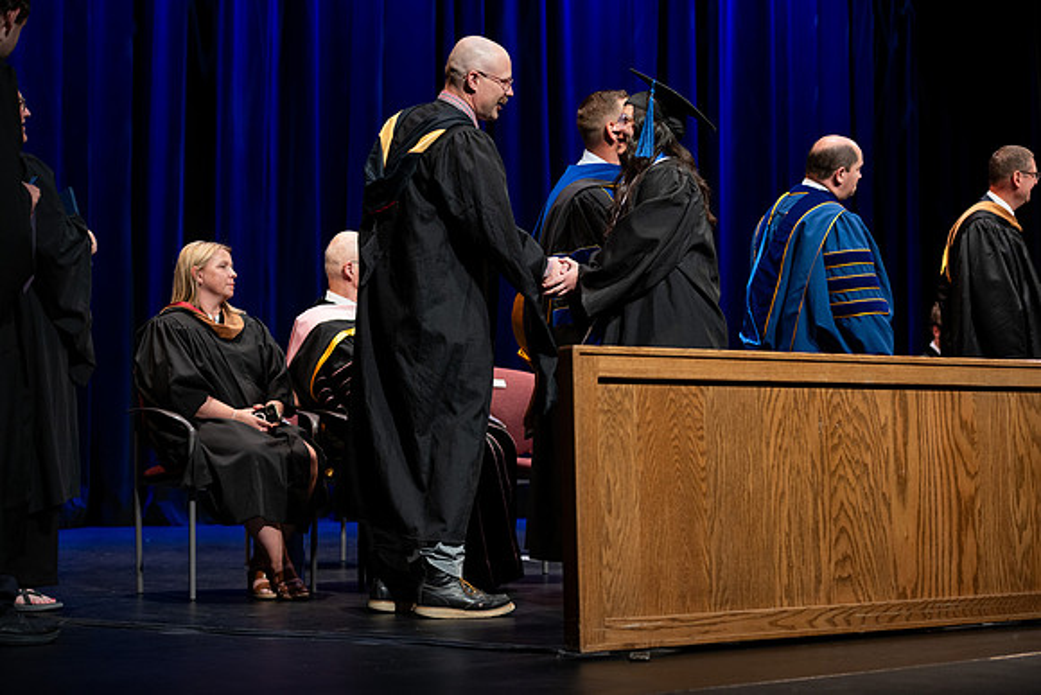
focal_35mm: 70
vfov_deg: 19.5
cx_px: 520
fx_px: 2025
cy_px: 348
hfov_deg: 28.8
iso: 500
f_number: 2.8
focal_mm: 70
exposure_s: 1/250
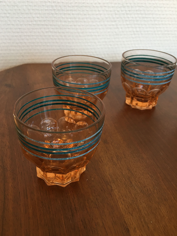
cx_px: 86
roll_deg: -3.1
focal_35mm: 30
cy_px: 116
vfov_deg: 60.0
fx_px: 205
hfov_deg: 46.8
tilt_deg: -32.4
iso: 32
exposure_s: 1/17
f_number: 2.2
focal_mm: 4.15
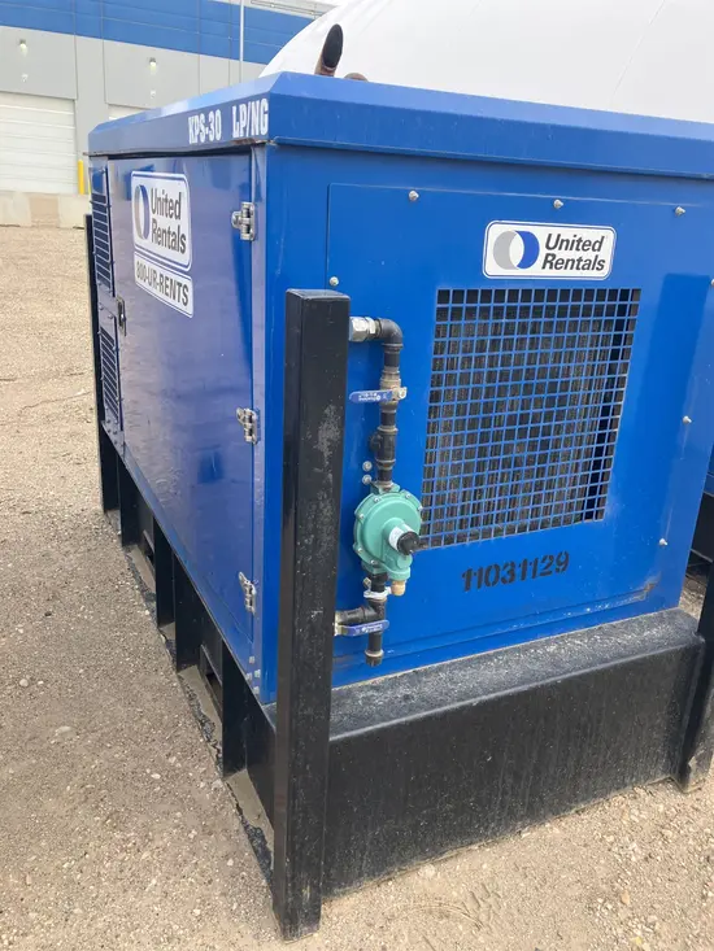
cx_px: 357
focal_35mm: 28
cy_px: 476
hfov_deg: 49.8
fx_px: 770
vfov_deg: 63.4
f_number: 1.8
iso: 32
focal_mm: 3.99
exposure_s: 1/225
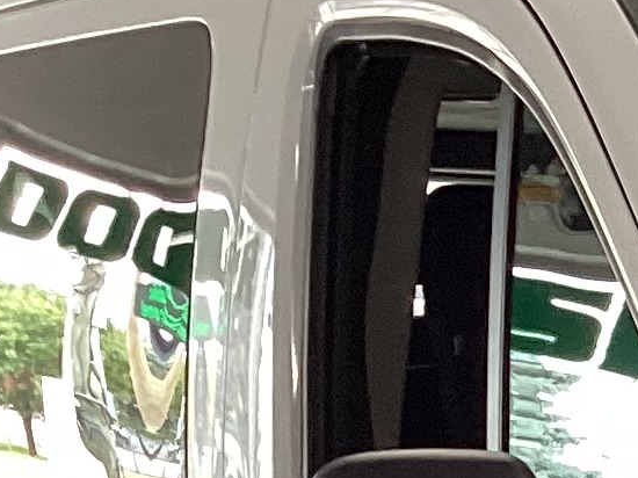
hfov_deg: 9.8
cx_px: 1357
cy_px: 1098
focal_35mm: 184
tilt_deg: -14.2
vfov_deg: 7.6
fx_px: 3390
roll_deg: -0.2
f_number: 2.4
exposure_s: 1/60
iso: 80
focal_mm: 3.3
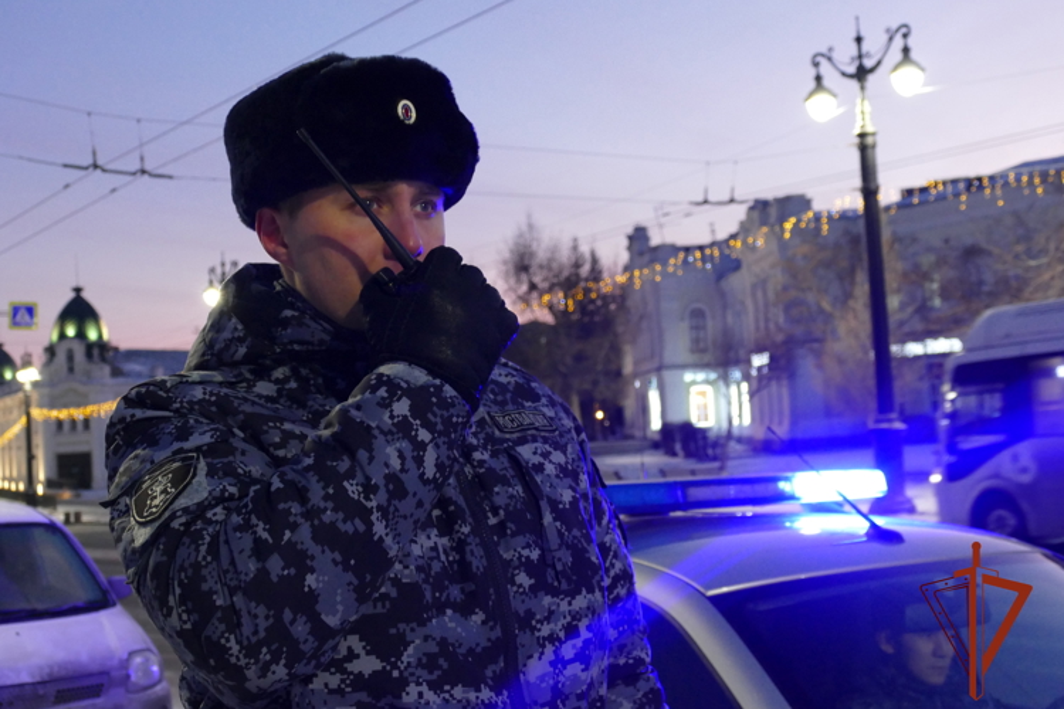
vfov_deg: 27.5
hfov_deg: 40.3
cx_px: 532
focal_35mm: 49
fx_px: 1448
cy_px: 354
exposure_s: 1/50
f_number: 3.3
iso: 1600
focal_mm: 17.83
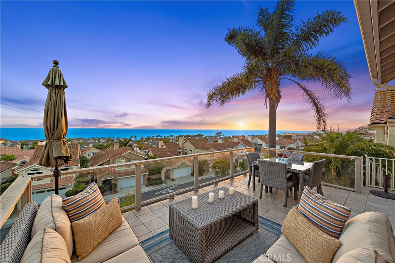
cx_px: 198
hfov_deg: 104.2
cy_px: 132
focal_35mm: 14
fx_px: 154
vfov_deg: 81.2
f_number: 7.1
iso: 160
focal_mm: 14
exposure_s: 1/25
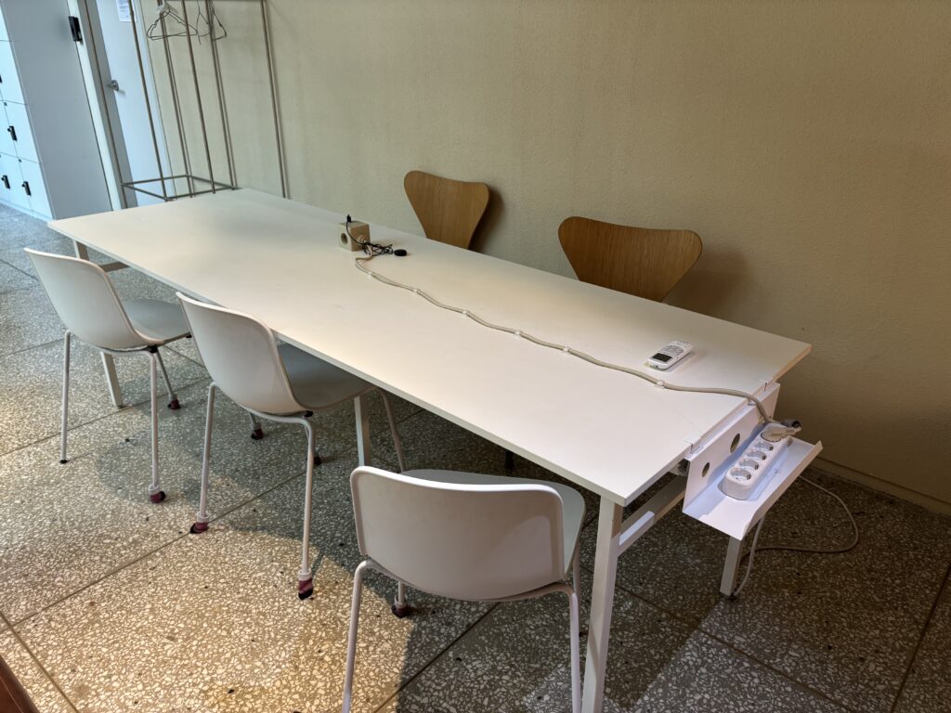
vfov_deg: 53.1
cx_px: 476
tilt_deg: -25.0
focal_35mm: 26
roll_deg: -0.1
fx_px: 714
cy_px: 356
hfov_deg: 67.3
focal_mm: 5.96
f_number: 1.6
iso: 100
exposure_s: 1/60
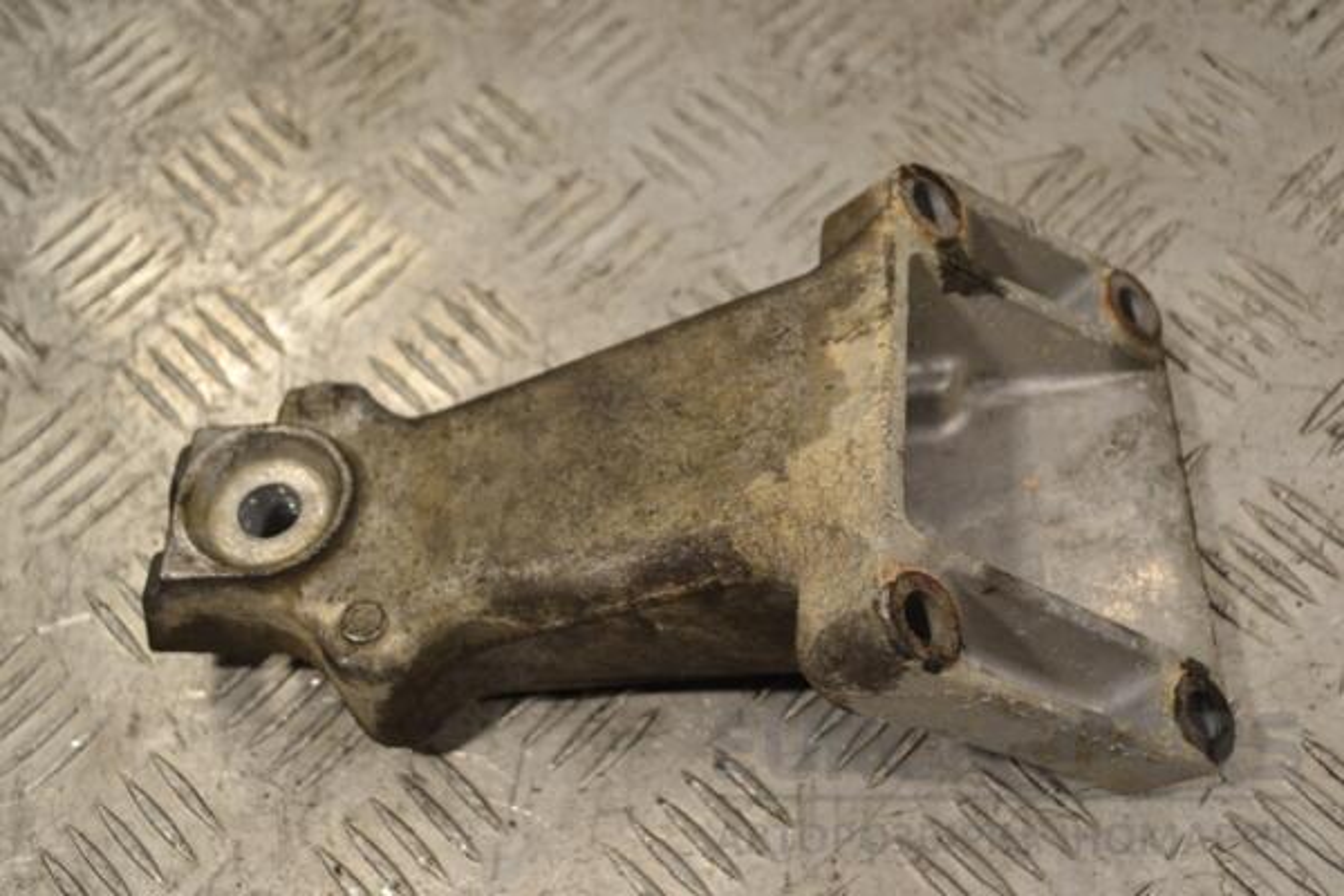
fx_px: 1792
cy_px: 448
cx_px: 672
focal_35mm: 48
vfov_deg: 28.1
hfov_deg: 41.1
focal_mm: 32
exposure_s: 1/125
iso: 360
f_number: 5.6
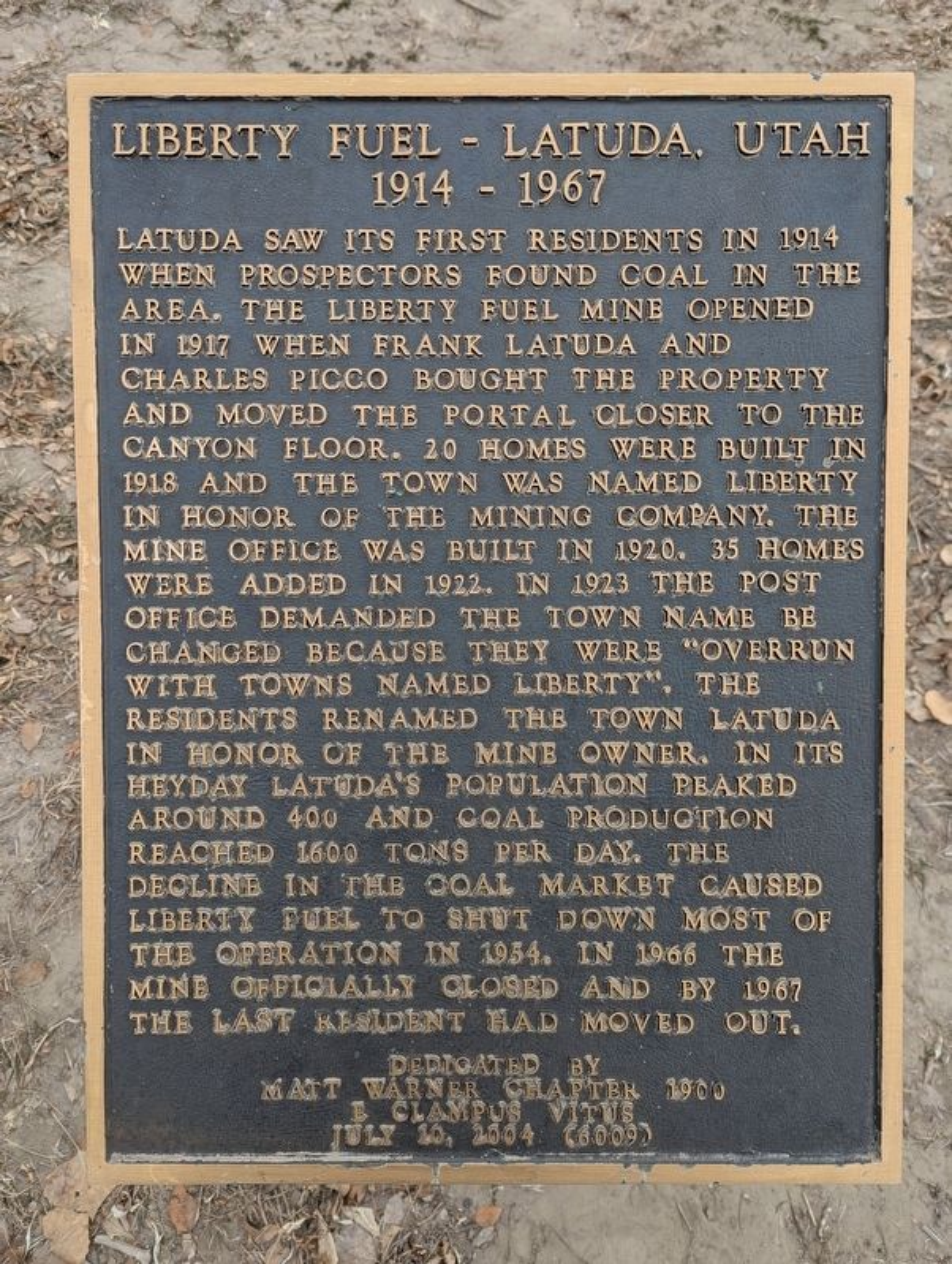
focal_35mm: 24
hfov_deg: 57.0
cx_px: 476
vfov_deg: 71.5
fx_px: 877
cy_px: 632
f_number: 1.85
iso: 44
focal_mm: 6.81
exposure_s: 1/522
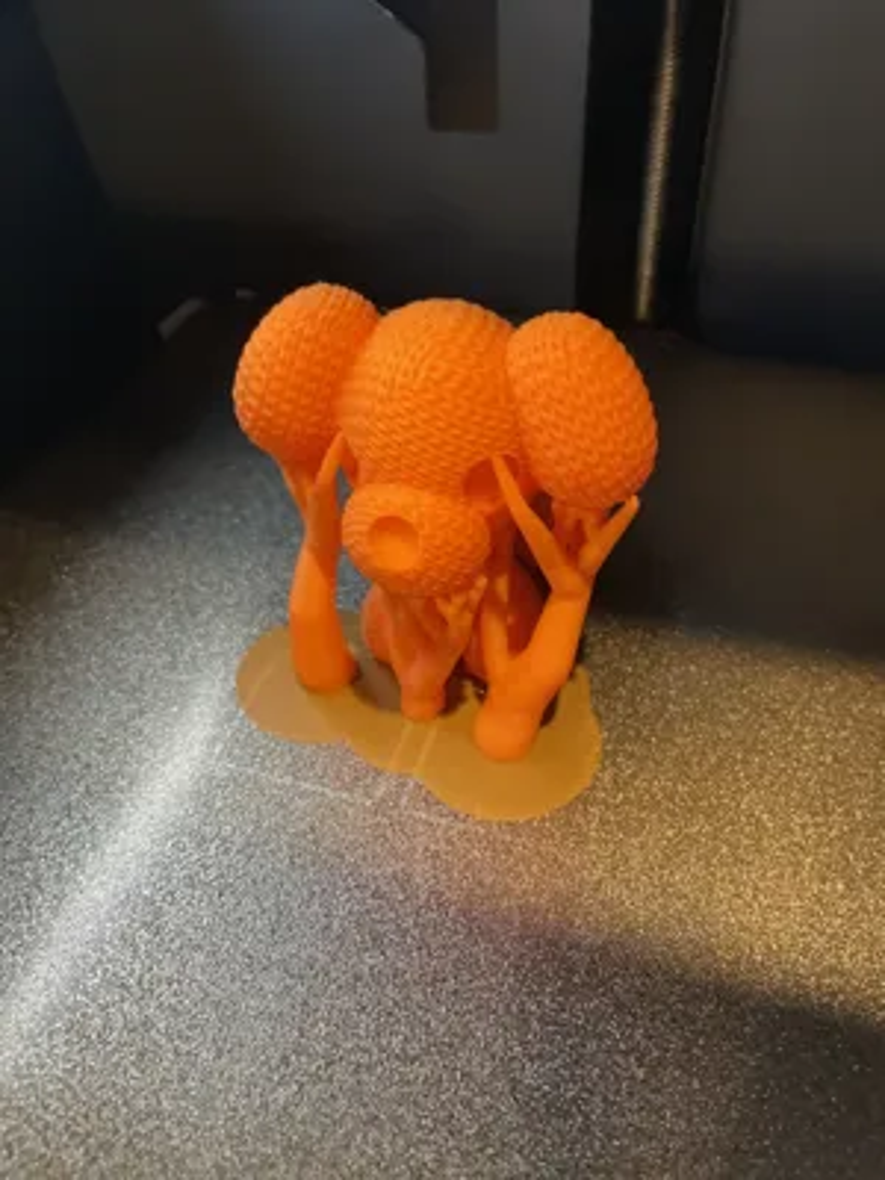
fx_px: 886
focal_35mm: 26
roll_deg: +0.8
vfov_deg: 67.3
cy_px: 590
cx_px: 442
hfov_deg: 53.1
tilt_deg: -43.7
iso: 500
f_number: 1.6
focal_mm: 4.2
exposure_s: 1/30
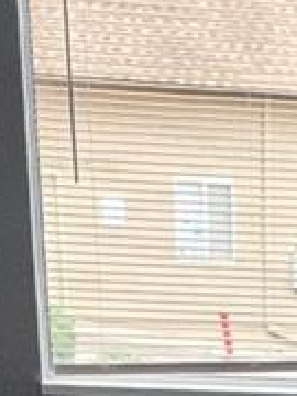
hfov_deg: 9.2
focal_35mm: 153
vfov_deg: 11.2
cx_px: 554
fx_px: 1750
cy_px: 882
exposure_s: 1/120
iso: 320
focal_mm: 6.4
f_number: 1.8
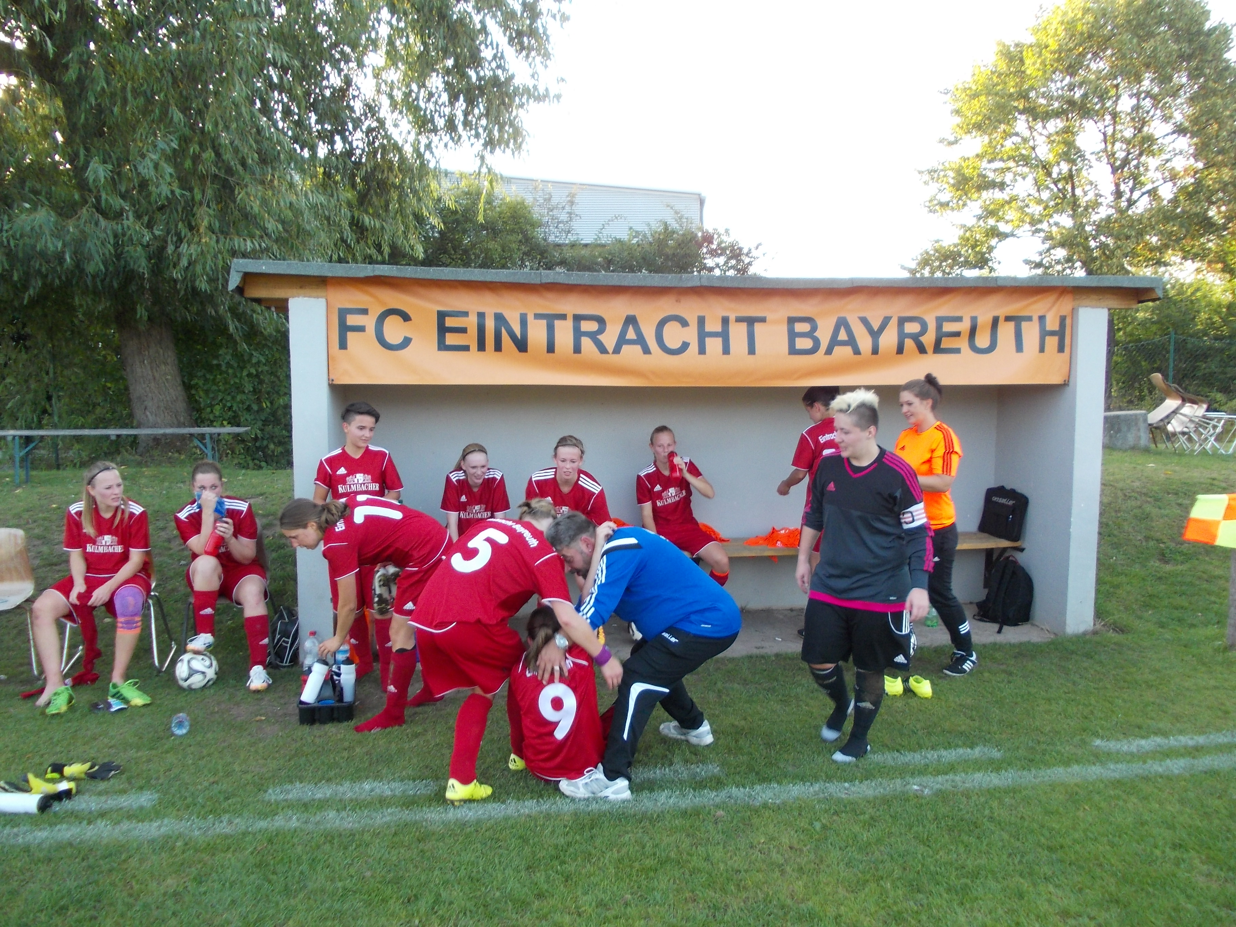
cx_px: 618
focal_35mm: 28
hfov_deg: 63.4
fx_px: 1000
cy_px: 464
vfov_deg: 49.7
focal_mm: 4
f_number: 2.7
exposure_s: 1/80
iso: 80
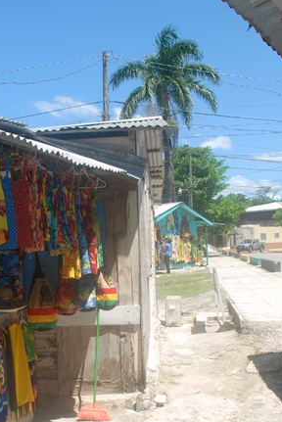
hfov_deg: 28.5
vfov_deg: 41.6
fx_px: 551
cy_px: 264
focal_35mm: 47
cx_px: 92
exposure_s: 1/200
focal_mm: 18
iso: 100
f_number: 5.6
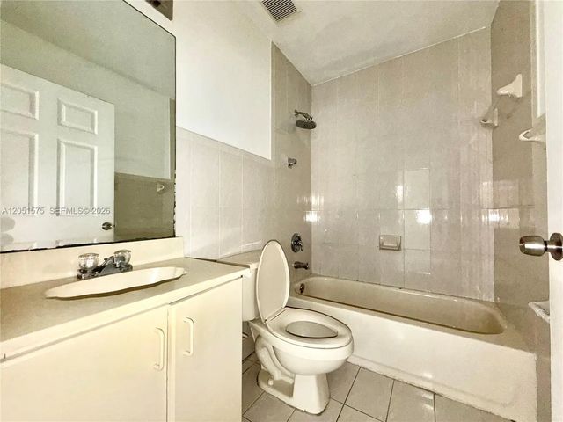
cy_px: 211
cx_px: 282
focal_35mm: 14
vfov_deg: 85.7
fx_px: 228
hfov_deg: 102.1
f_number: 2.2
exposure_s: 1/60
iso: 160
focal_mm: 2.22
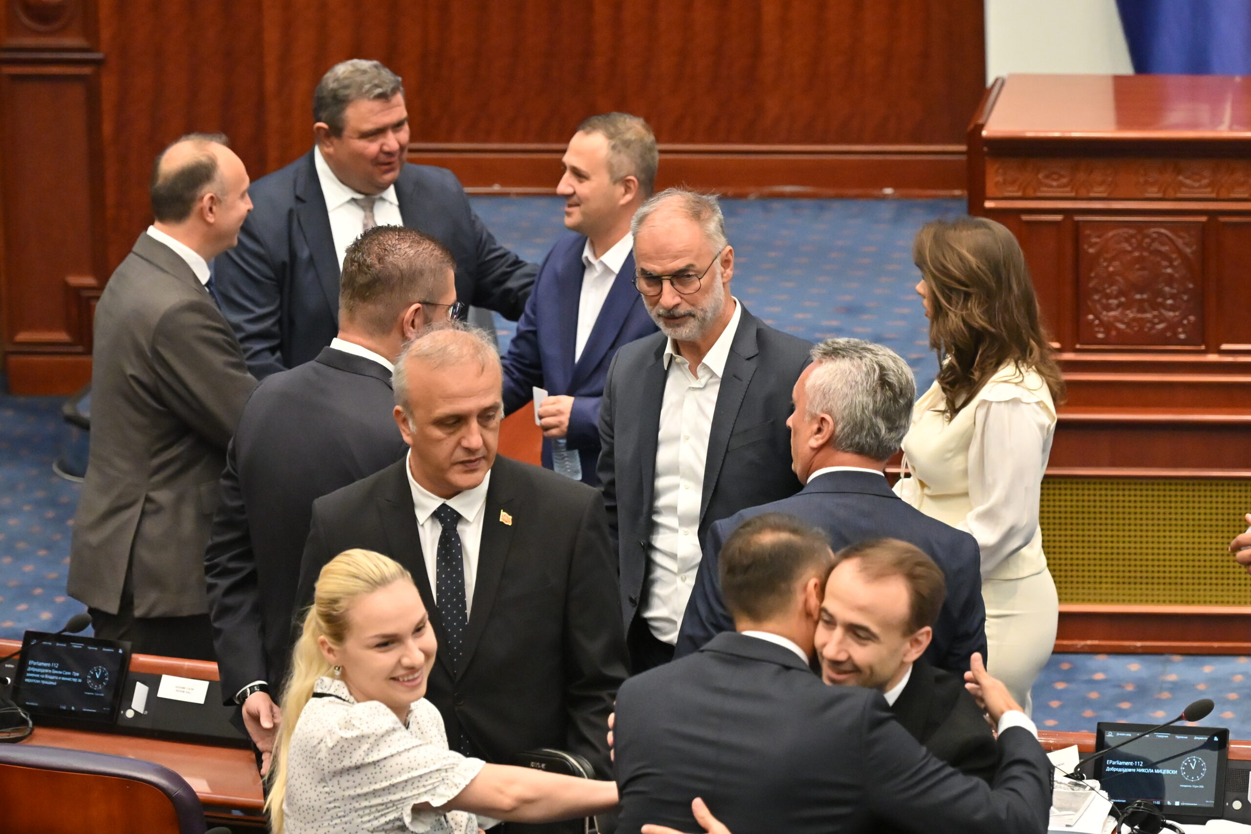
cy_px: 417
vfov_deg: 7.6
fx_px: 6255
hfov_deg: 11.4
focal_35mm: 180
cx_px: 626
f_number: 4
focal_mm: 120
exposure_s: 1/500
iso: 6400
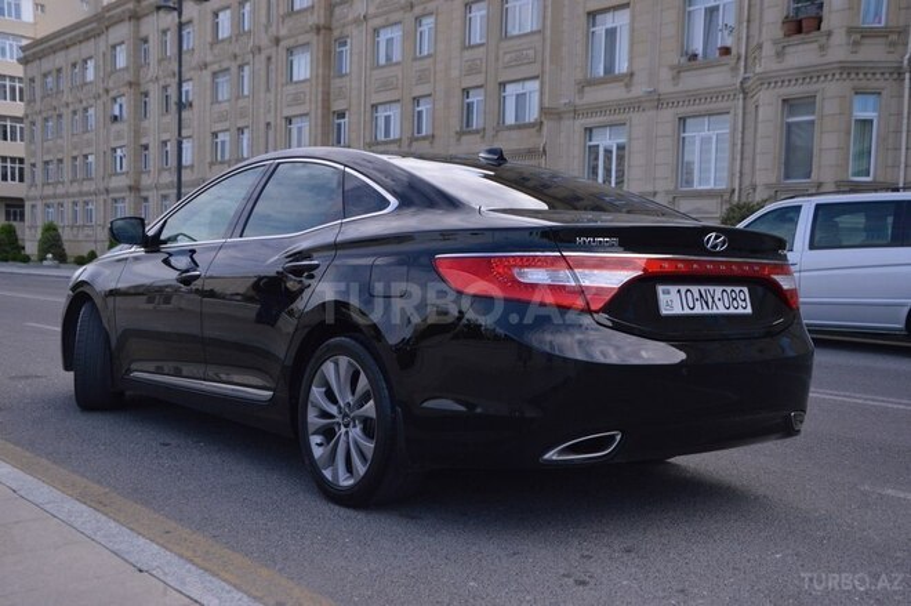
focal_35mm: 39
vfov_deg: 34.2
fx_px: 986
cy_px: 303
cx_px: 456
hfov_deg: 49.6
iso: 800
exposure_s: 1/2000
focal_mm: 26
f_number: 5.6
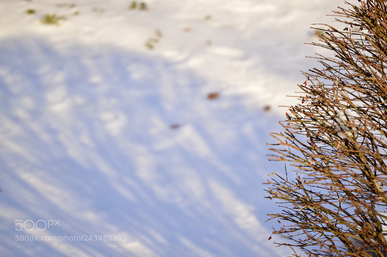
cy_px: 128
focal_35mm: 232
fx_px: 2497
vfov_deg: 5.9
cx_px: 194
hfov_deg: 8.9
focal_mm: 155
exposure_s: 1/160
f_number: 5.6
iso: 100
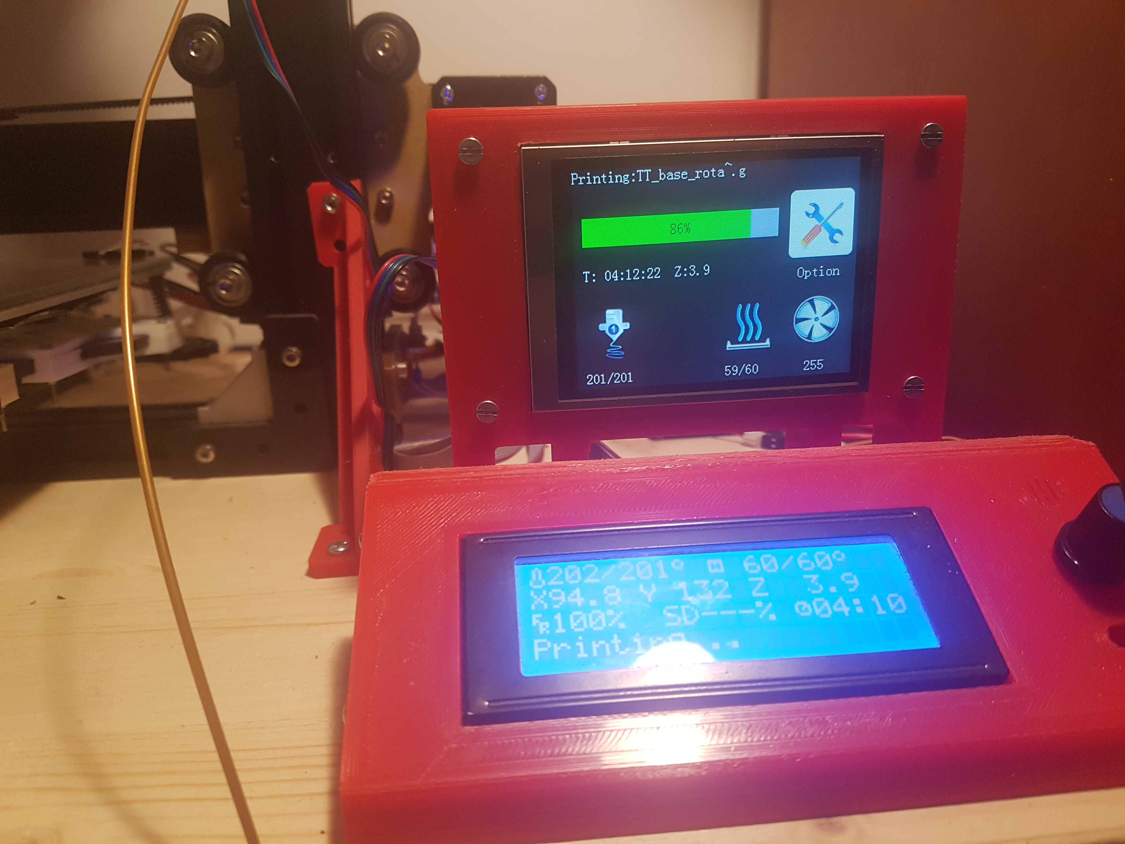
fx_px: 845
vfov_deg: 53.1
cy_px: 422
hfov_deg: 67.3
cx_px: 562
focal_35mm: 26
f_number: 1.7
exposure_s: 1/33
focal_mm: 4.2
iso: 200
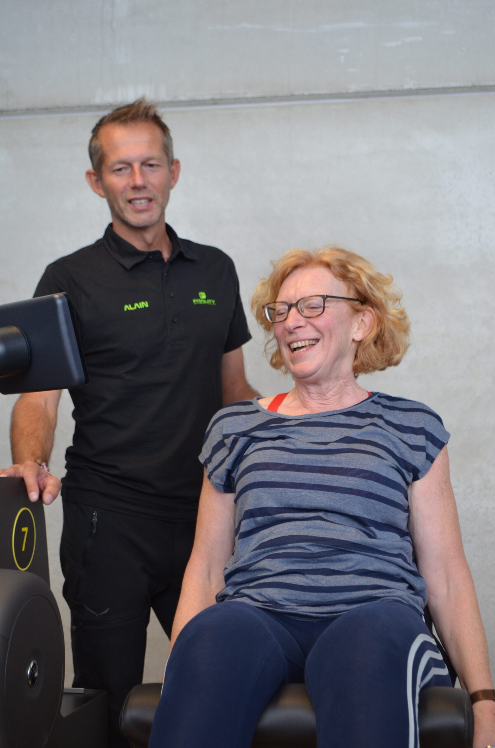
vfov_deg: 35.1
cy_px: 374
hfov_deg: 23.7
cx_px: 248
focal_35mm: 57
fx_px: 1181
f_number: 5
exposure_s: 1/50
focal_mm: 38
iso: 800
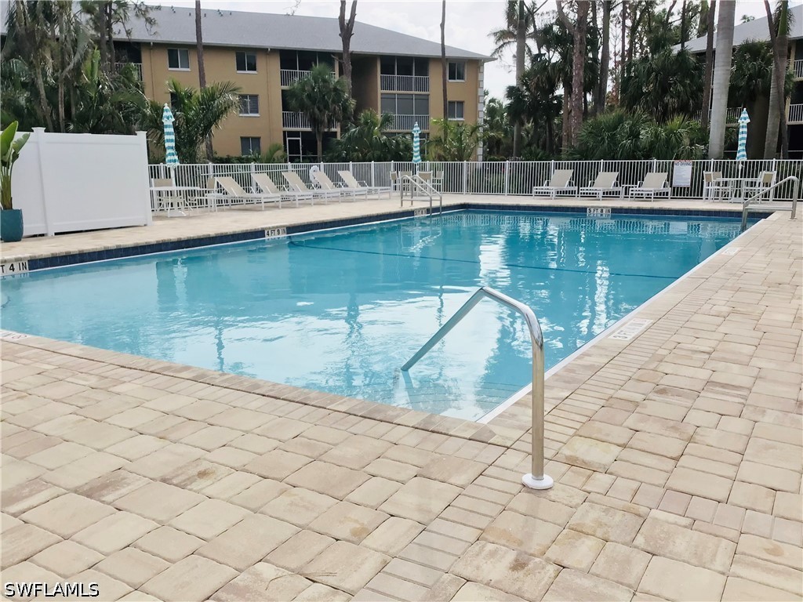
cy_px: 301
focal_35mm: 31
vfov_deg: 45.4
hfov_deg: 58.4
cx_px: 402
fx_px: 719
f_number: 2.4
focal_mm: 3.3
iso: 25
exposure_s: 1/1359
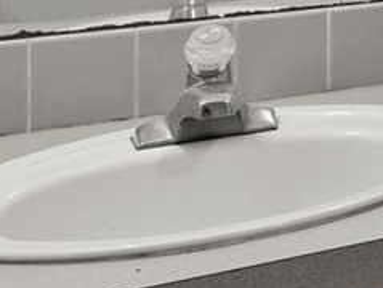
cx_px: 782
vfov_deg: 12.2
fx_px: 1208
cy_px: -272
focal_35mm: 109
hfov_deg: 14.6
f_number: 8
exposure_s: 1/2.5
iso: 500
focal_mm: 16
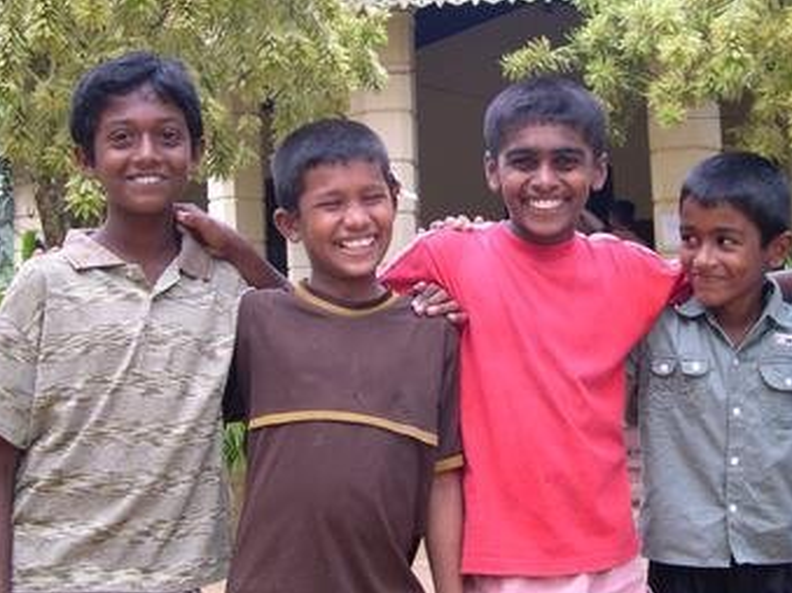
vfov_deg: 26.1
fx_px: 1281
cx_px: 523
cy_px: 249
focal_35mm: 56
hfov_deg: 34.1
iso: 100
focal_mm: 8
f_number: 2.8
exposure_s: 1/69.6
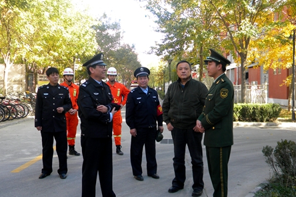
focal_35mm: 38
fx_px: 312
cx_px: 149
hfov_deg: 50.7
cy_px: 93
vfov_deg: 35.0
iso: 80
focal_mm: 6.4
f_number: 3.7
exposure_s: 1/81
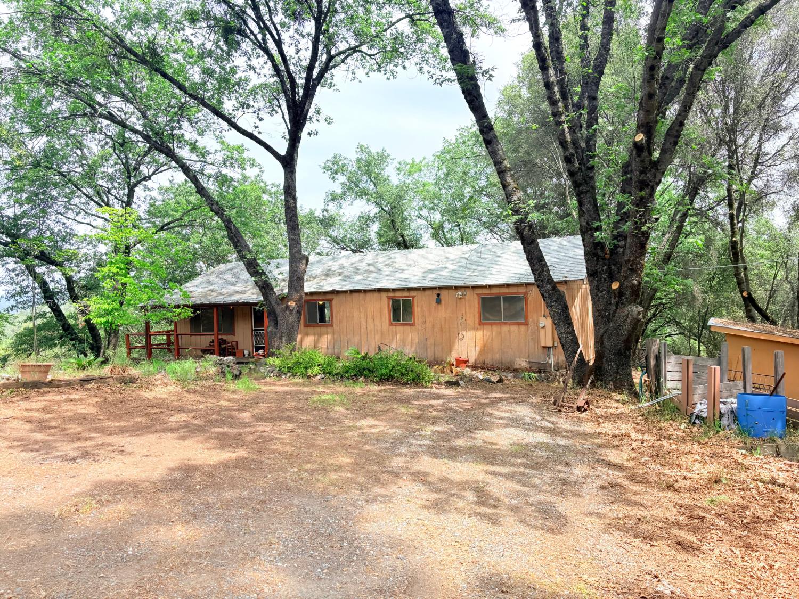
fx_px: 600
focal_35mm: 26
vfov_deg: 53.1
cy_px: 300
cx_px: 400
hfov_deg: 67.3
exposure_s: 1/1848
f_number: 1.6
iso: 64
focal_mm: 5.96
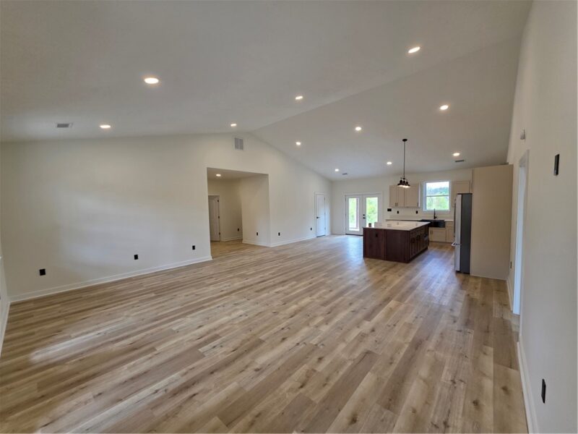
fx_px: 217
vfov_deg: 89.9
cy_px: 217
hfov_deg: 106.2
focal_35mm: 13
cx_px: 289
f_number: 1.9
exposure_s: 1/120
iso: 100
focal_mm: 2.2
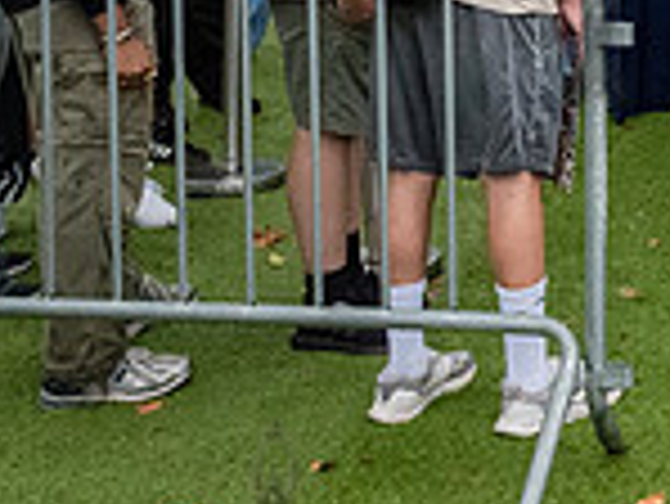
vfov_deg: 12.5
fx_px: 2189
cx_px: 1090
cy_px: -227
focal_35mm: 113
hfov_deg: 15.6
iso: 5000
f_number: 3.5
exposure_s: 1/250
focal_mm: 27
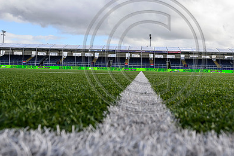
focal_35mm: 36
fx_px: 234
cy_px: 53
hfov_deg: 52.6
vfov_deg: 36.5
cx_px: 144
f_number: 7.1
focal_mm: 24
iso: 500
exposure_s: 1/640
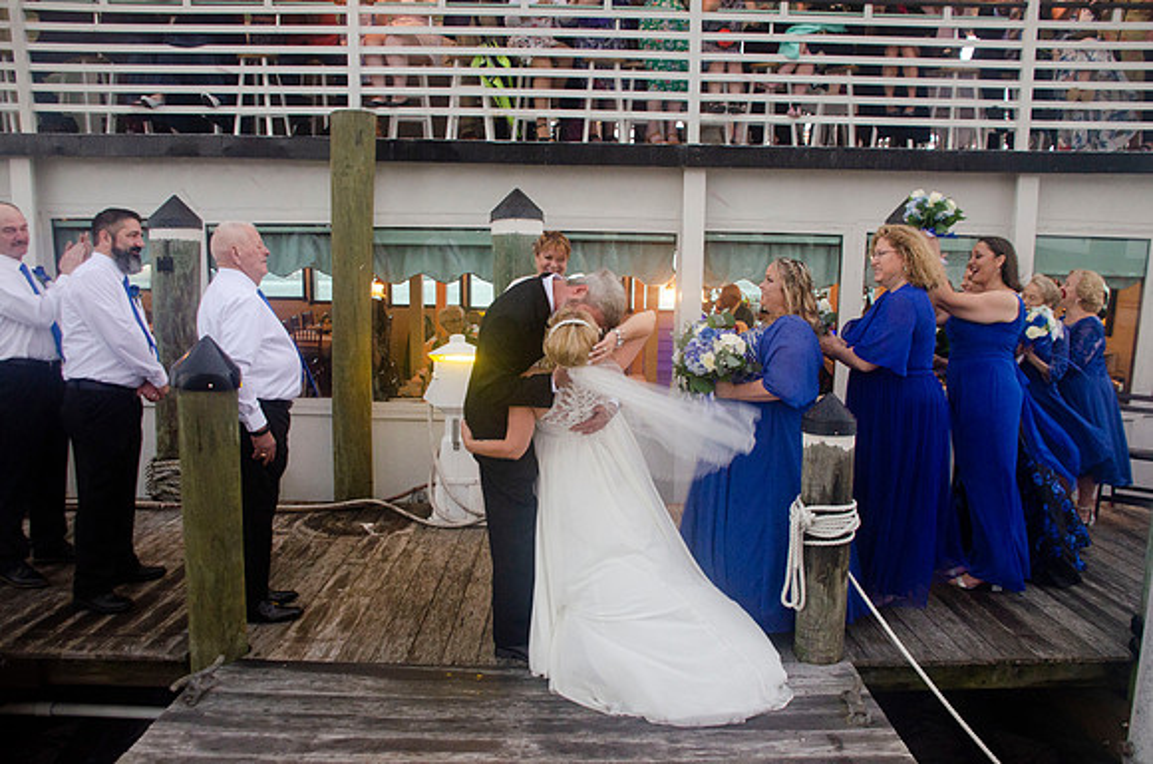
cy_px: 382
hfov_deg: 67.5
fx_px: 863
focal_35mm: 27
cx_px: 576
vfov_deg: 47.7
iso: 800
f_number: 5
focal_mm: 18
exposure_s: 1/30
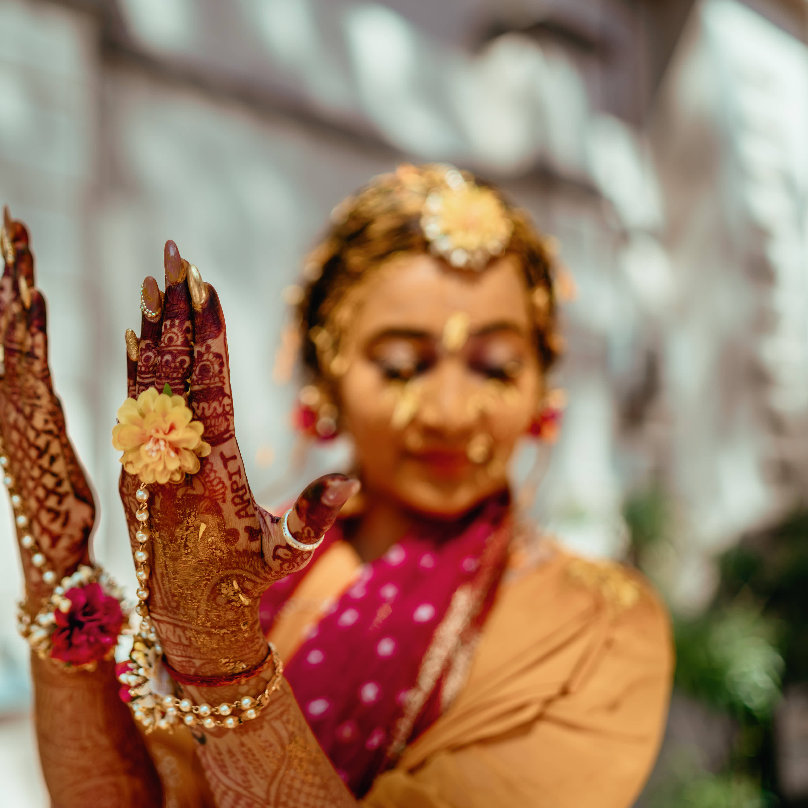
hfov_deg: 37.4
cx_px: 334
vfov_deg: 37.6
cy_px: 407
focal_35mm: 45
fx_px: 1188
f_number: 1.4
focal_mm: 35
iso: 160
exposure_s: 1/2000
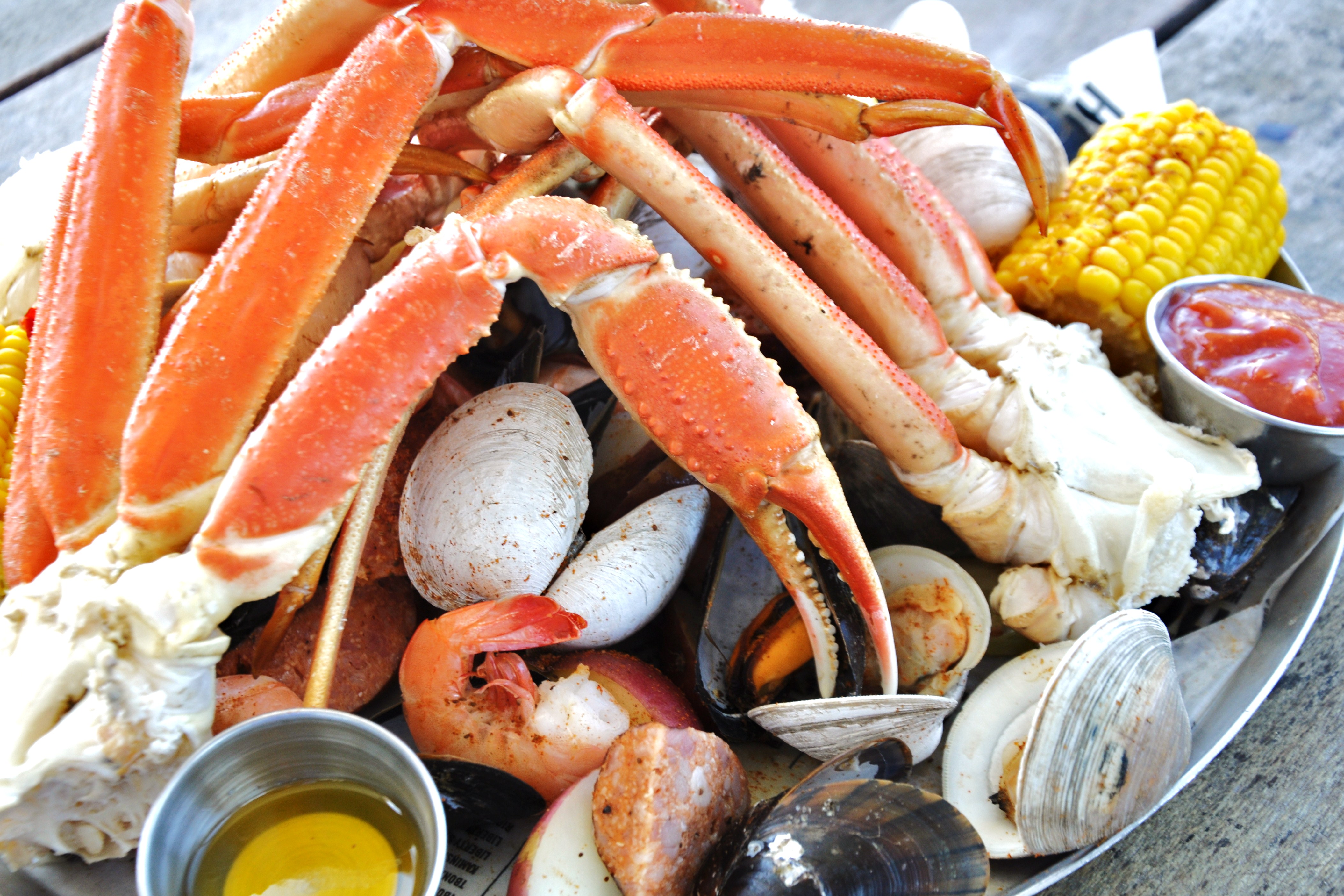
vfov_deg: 19.9
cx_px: 663
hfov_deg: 29.4
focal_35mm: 69
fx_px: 2557
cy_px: 443
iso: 200
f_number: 6.3
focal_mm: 45
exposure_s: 1/40
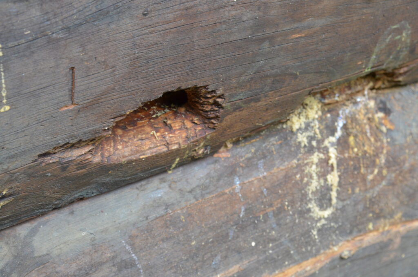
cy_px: 138
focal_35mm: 82
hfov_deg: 24.7
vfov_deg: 16.5
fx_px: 956
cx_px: 209
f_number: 11
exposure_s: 1/80
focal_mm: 55
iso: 1000
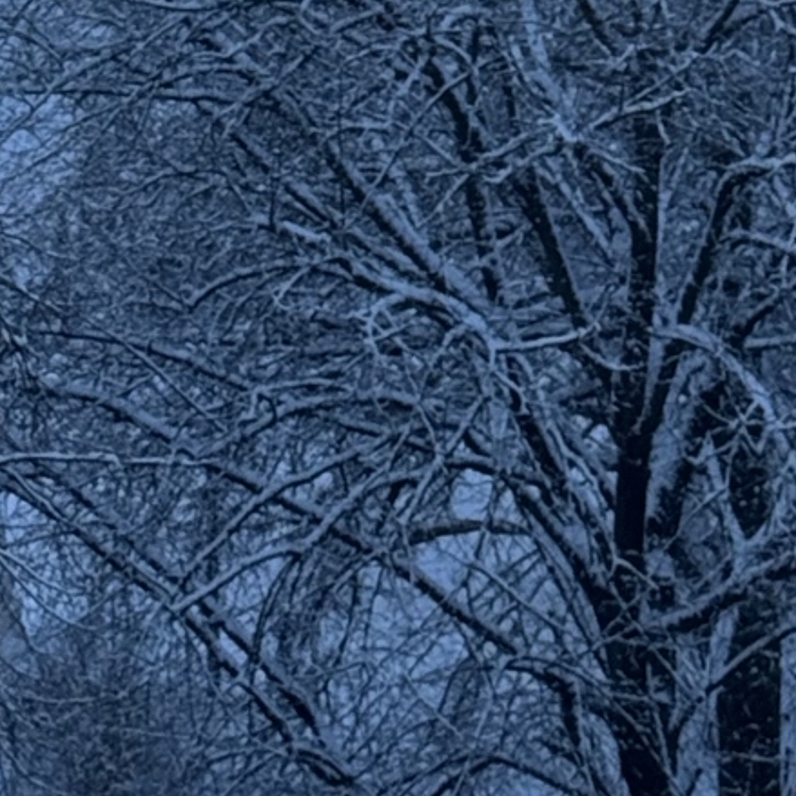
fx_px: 5359
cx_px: 65
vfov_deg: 8.1
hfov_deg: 8.5
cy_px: -819
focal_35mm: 206
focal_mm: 6.76
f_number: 1.78
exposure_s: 1/1637
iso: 64
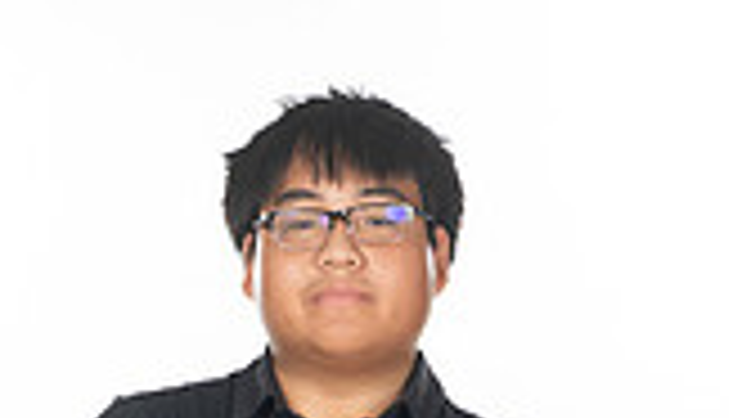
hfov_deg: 11.6
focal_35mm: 186
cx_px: 243
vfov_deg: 6.3
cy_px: 975
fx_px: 3661
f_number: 7.1
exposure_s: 1/320
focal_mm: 65
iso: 800
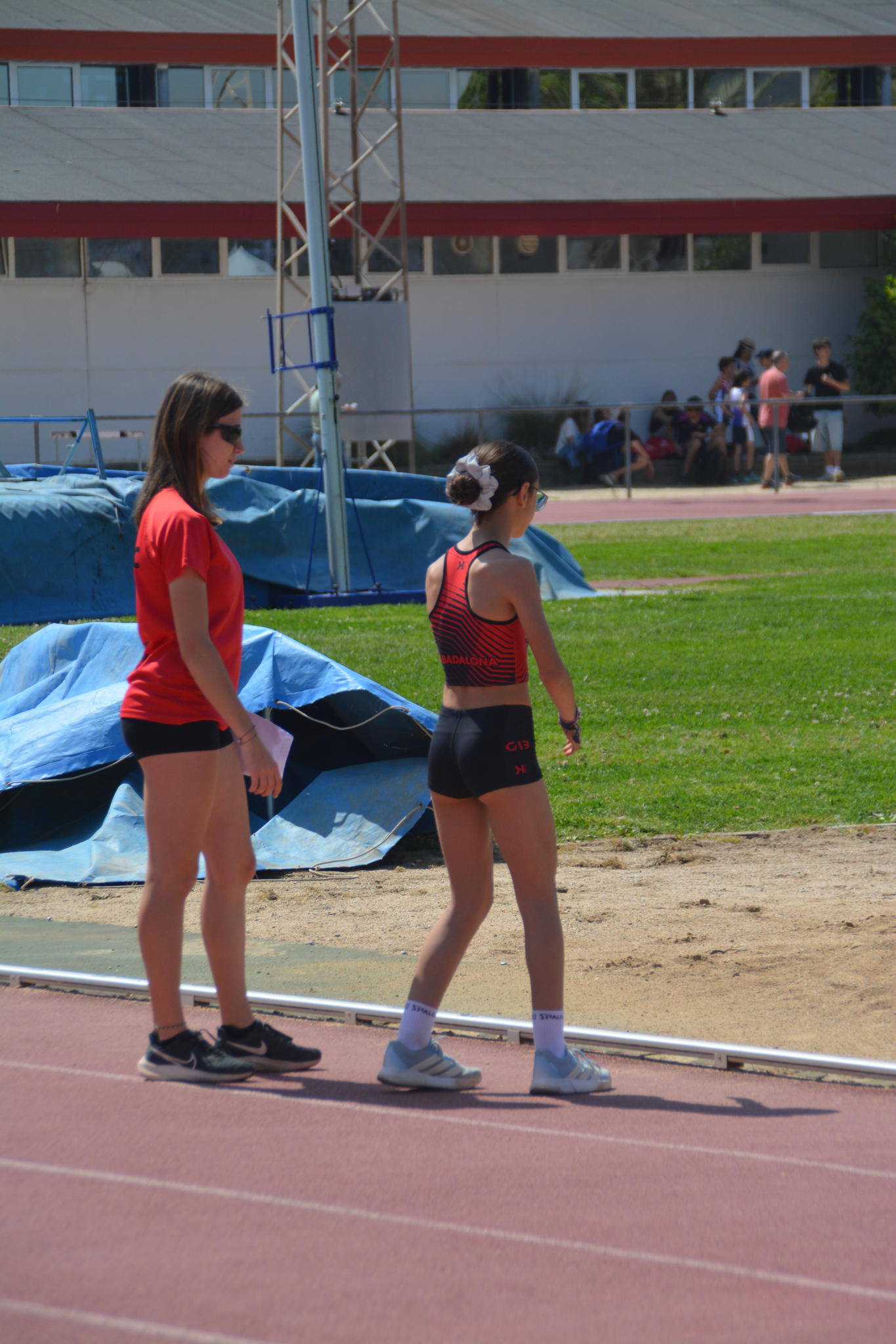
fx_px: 8401
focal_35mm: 225
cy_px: 672
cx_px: 448
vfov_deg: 9.1
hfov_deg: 6.1
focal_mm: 150
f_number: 6.3
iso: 400
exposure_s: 1/1600
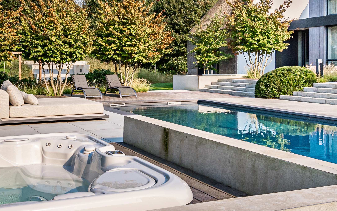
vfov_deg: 28.1
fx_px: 413
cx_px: 134
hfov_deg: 44.1
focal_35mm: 45
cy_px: 48
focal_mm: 16
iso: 200
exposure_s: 1/1250
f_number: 8
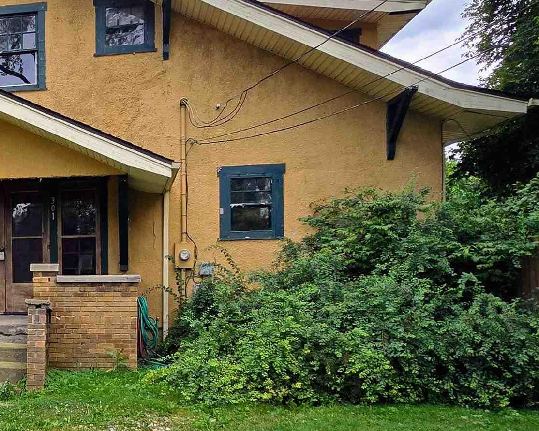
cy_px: 296
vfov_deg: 41.5
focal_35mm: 35
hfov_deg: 43.8
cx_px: -4
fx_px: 558
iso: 50
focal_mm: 2.2
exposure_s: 1/1597
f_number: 2.2
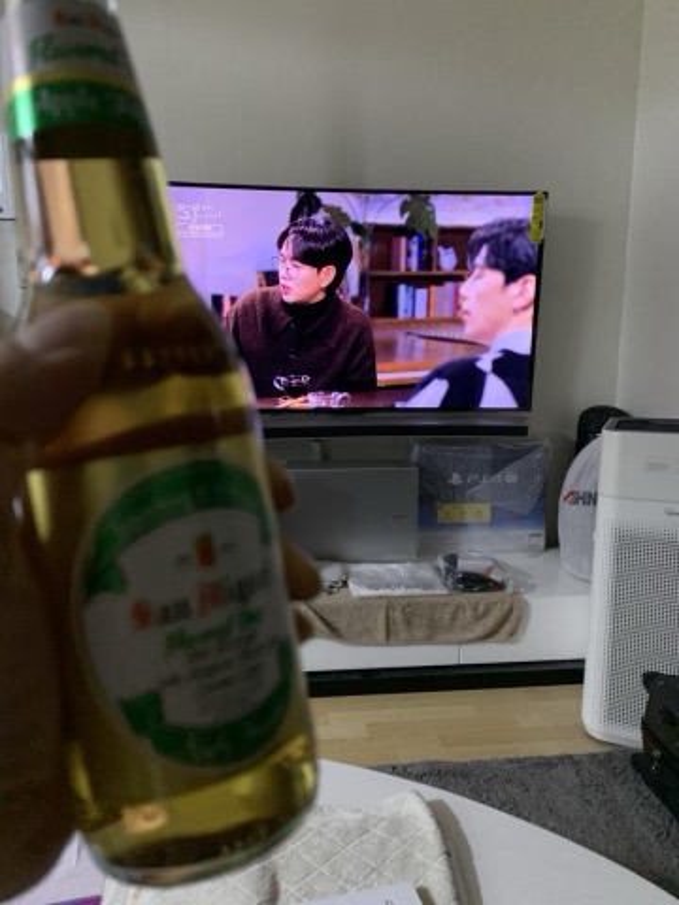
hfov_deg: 53.1
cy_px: 452
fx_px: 680
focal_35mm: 26
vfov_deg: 67.3
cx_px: 340
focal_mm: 4.25
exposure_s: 1/30
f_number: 1.8
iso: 500
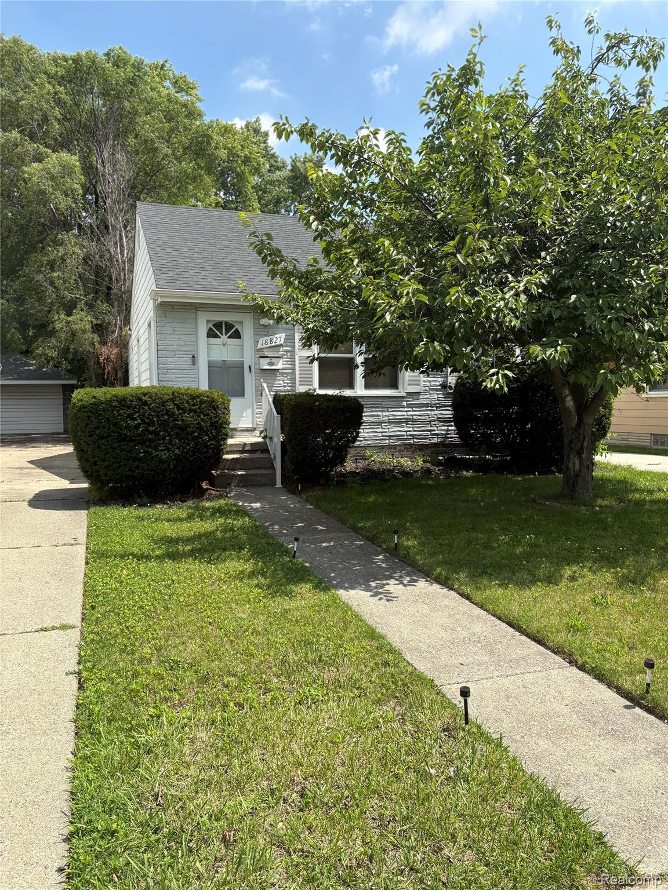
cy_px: 445
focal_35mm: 26
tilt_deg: -1.5
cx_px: 334
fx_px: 669
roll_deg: +0.2
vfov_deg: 67.3
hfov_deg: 53.1
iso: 50
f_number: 1.6
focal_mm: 5.96
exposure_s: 1/2075
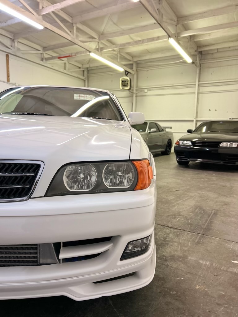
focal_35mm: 26
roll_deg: -1.7
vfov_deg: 67.3
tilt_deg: -6.2
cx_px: 119
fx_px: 238
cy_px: 158
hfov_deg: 53.1
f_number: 1.5
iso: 125
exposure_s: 1/60
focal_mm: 5.7
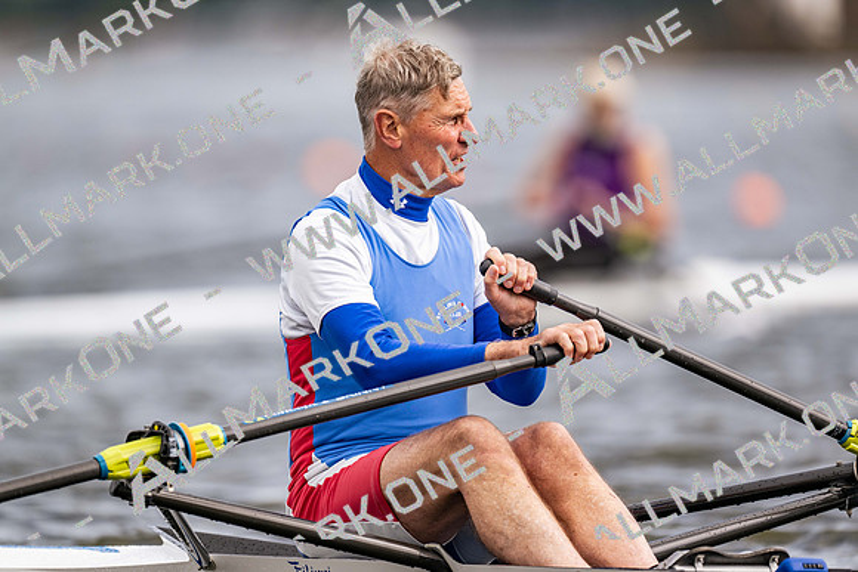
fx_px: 14303
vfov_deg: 2.3
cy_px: 286
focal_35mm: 600
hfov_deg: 3.4
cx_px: 429
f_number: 4
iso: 250
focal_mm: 600
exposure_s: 1/2500
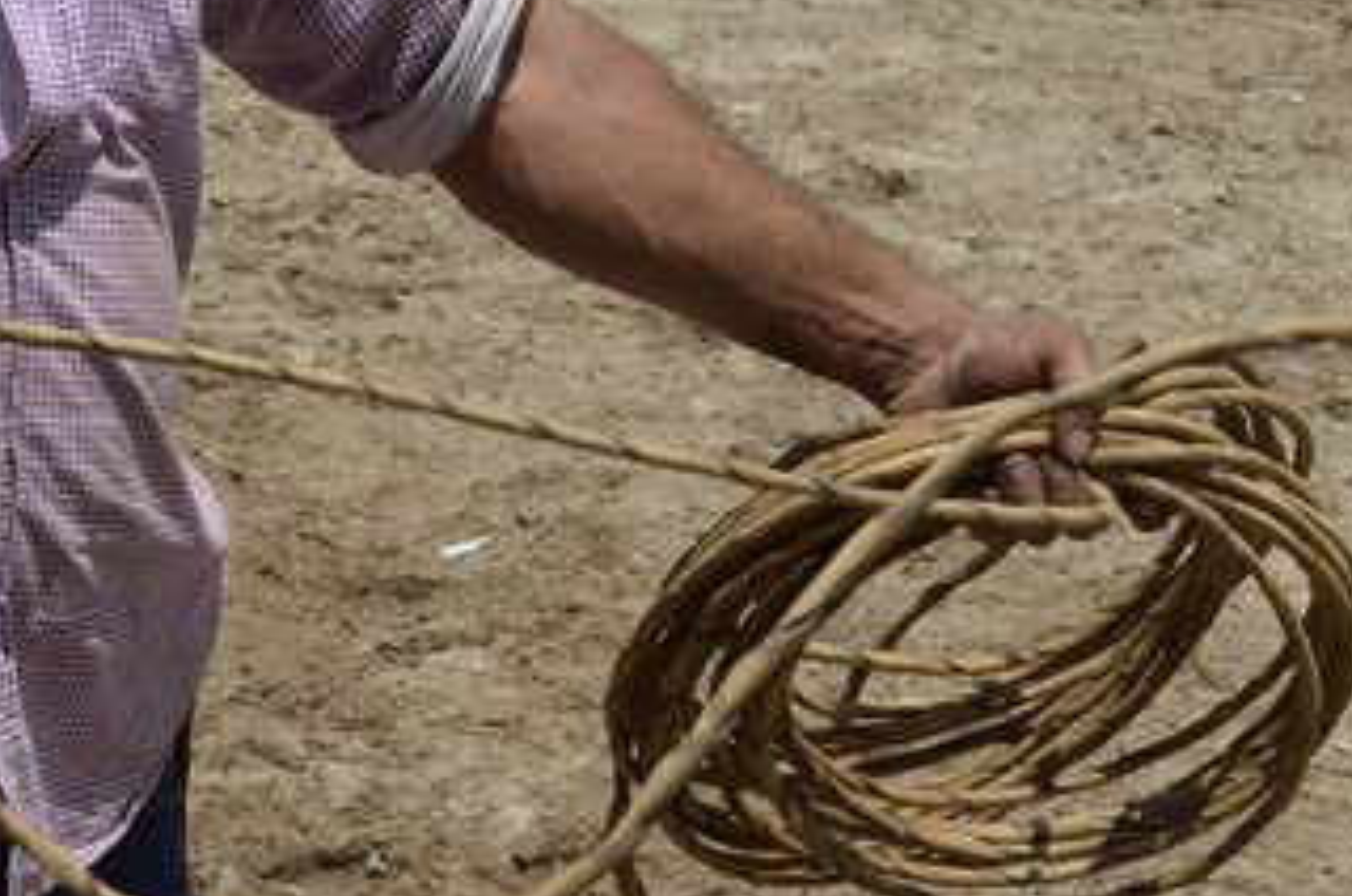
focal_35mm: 135
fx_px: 5060
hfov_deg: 15.1
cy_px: -25
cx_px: 237
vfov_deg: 10.0
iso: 200
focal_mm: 32
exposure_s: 1/500
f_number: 11
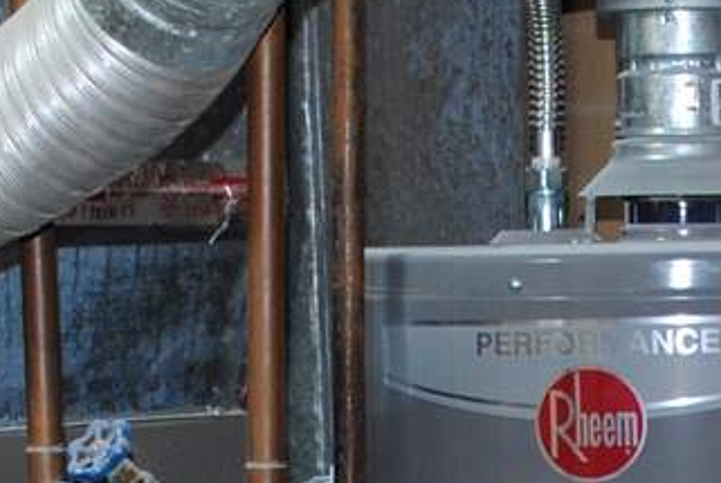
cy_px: 900
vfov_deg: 7.7
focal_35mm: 172
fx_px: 3449
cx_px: 687
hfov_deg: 11.8
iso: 200
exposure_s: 1/60
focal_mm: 18
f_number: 3.5
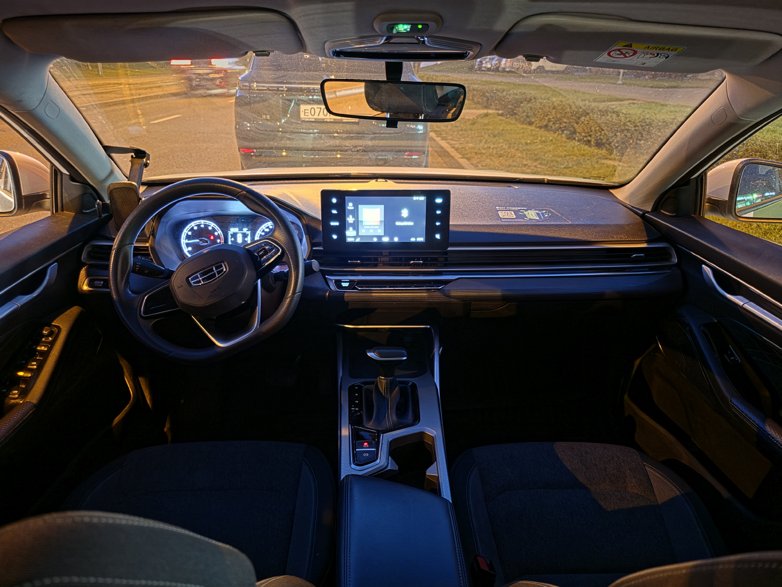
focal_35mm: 23
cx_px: 391
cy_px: 294
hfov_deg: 73.9
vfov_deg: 58.9
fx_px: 520
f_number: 1.4
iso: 800
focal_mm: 6.5
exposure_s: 1/6.26
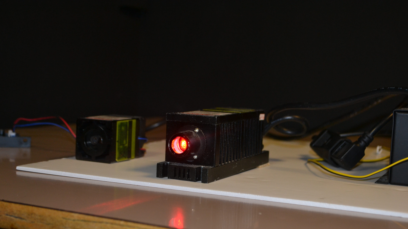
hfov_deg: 33.3
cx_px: 204
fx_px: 682
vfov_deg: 19.1
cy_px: 135
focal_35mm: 63
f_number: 5.3
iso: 900
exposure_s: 1/60
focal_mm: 40
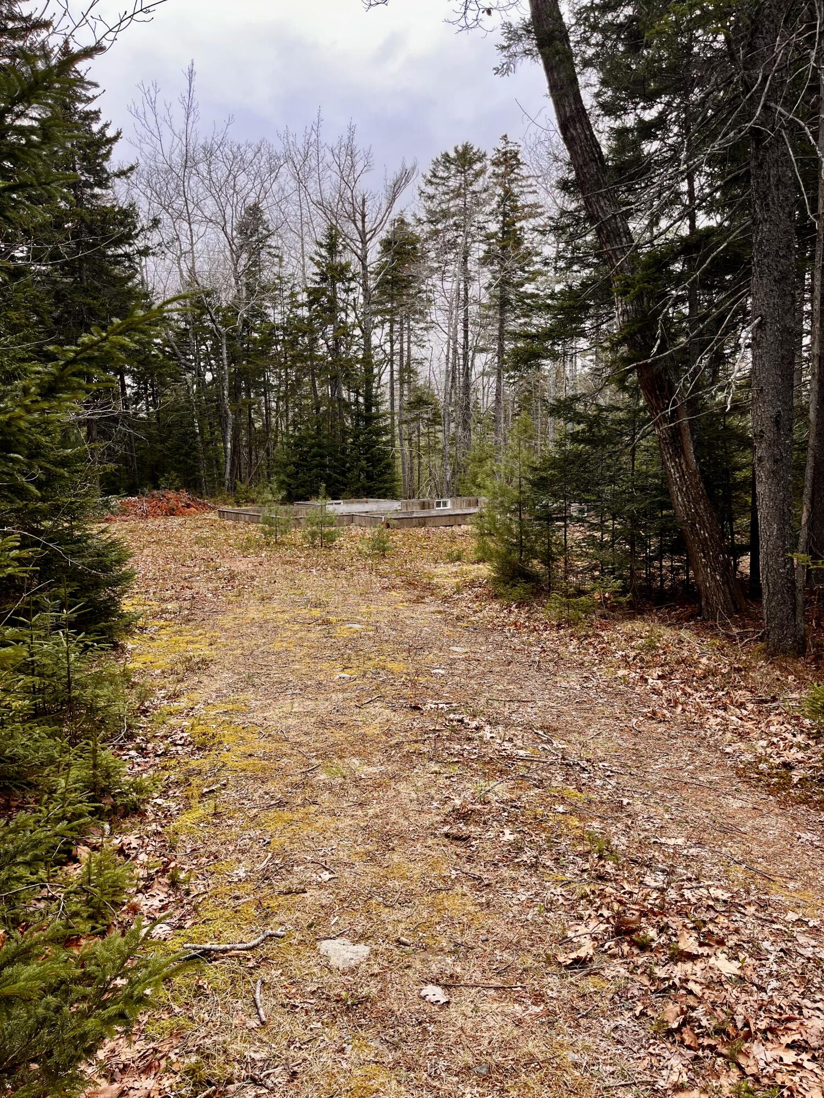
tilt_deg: -8.3
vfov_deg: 67.3
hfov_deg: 53.1
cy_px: 549
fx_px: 825
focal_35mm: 26
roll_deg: +0.3
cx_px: 412
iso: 50
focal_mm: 5.1
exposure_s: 1/375
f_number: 1.6
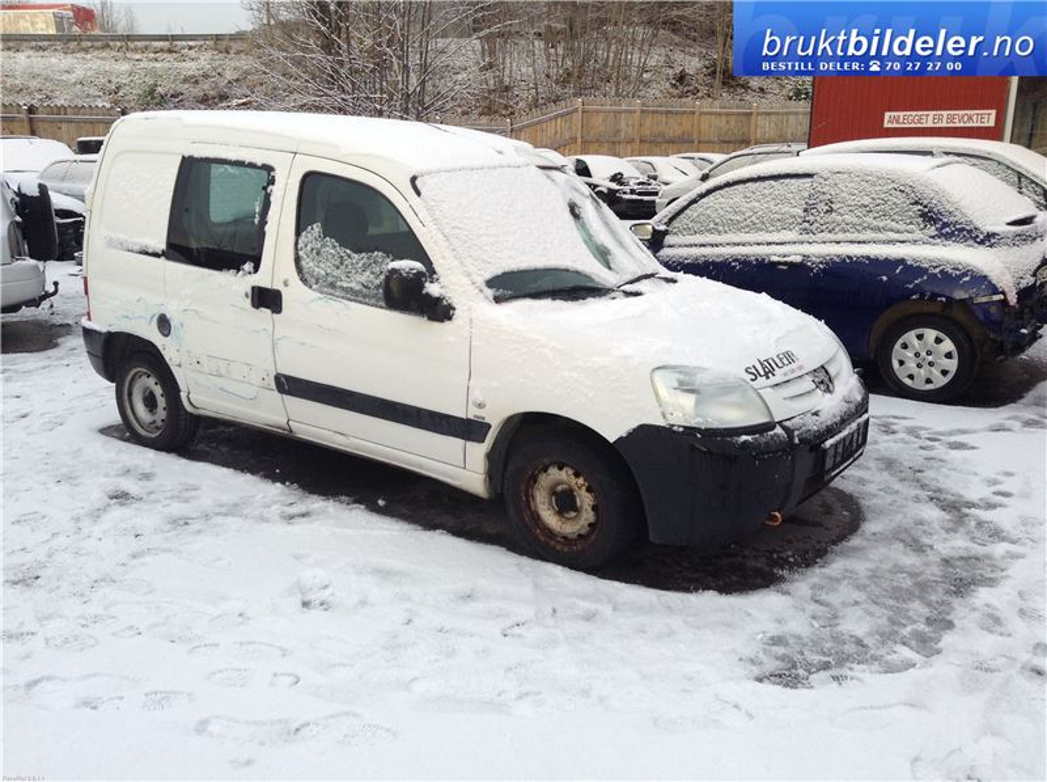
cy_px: 391
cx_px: 524
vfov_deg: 42.8
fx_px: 996
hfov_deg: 55.4
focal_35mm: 33
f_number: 2.4
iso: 25
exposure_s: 1/124
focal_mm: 3.3
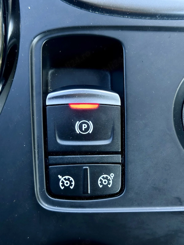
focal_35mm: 48
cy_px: 122
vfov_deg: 39.7
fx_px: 340
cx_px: 92
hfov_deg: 30.3
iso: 160
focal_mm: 6.86
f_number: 1.78
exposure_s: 1/60
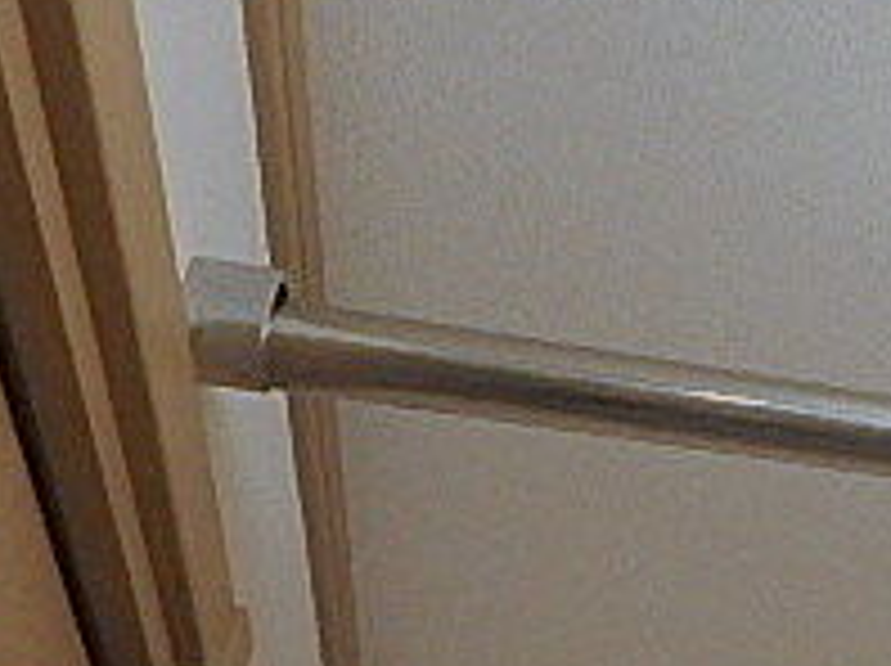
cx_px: 1359
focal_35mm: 68
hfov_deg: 22.9
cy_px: 508
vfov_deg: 21.4
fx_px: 1748
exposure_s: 1/60
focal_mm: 3.7
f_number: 3.5
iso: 160
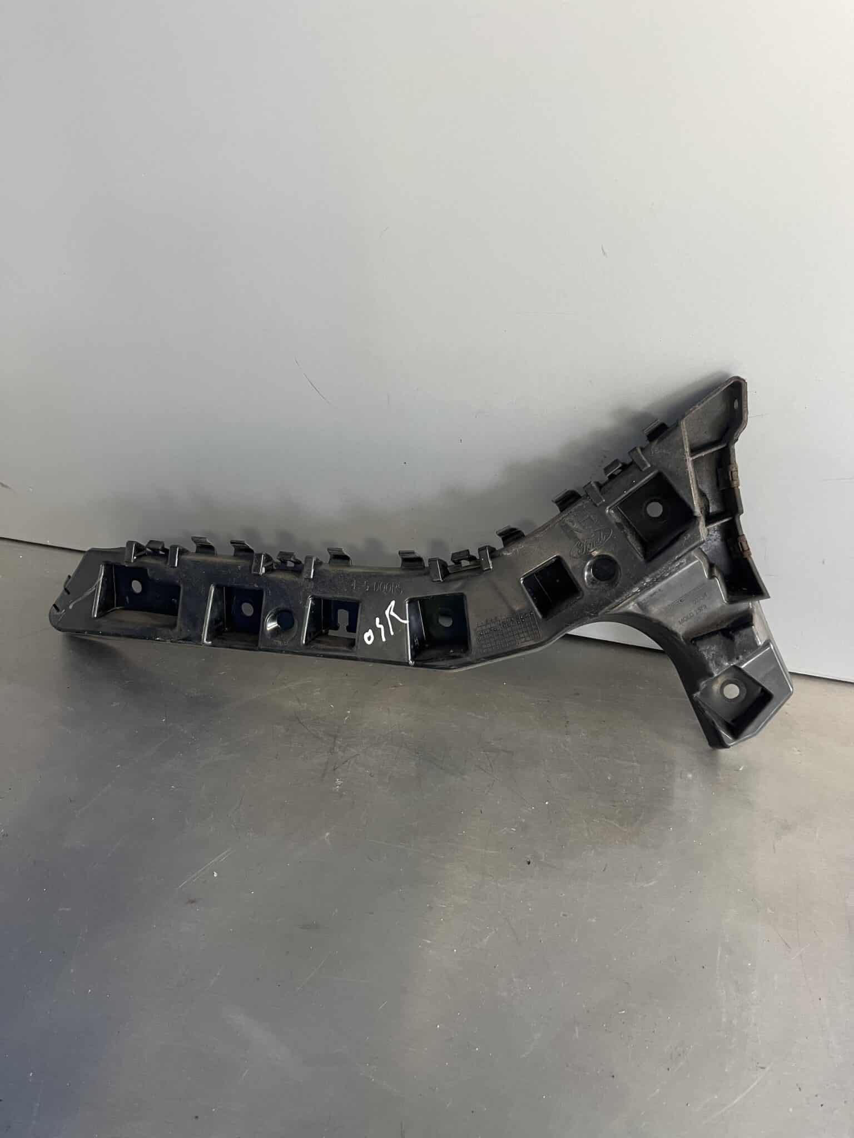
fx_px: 855
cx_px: 427
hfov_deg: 53.1
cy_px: 569
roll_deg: -1.9
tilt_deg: -34.8
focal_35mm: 26
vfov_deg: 67.3
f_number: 1.6
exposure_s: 1/60
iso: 125
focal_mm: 5.1
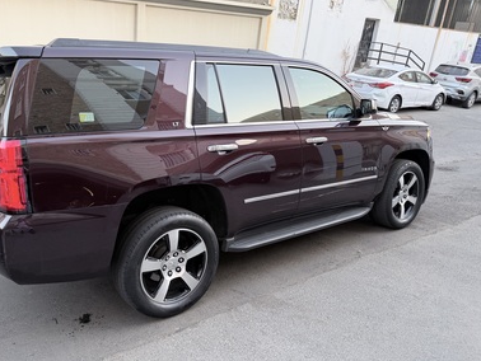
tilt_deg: -23.0
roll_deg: -5.4
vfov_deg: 48.3
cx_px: 214
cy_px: 185
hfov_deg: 61.5
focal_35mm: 29
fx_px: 403
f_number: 1.78
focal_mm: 6.76
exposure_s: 1/121
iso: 125
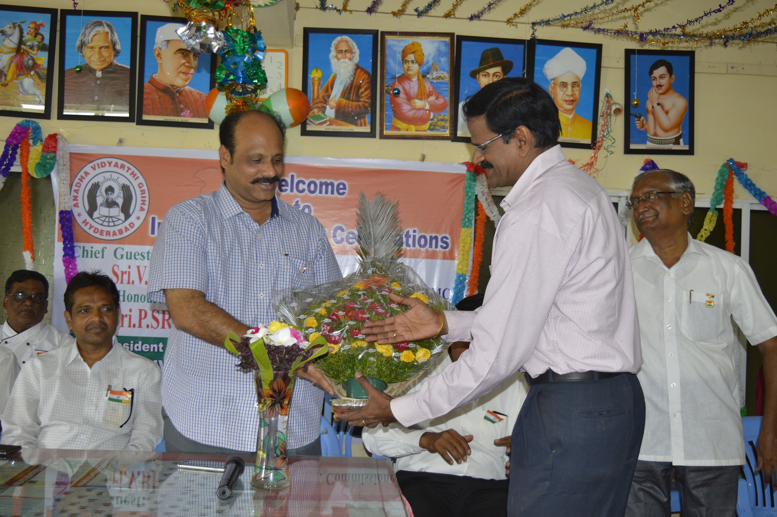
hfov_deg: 49.6
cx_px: 388
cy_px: 258
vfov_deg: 34.1
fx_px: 841
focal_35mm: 39
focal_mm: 26
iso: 450
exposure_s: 1/60
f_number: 4
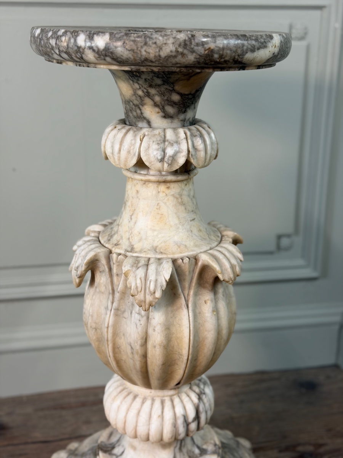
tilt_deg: -18.0
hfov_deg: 30.3
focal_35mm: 48
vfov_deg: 39.7
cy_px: 229
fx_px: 634
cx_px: 172
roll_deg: +0.4
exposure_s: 1/50
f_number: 1.78
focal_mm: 6.76
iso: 100
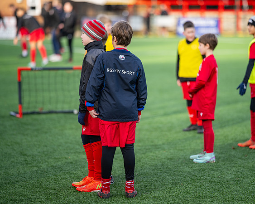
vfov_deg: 10.1
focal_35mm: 152
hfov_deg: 12.7
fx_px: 1148
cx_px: 153
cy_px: 102
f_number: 1.8
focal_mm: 135
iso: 100
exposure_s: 1/1250
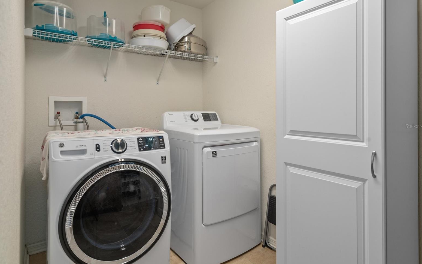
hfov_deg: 85.1
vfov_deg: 59.6
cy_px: 126
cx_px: 212
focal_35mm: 20
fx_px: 230
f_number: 8
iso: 320
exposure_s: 1/4
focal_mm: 19
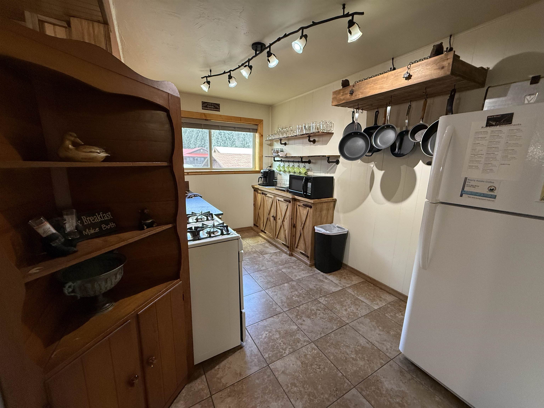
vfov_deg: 85.7
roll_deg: -1.1
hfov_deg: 102.1
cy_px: 204
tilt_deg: -11.6
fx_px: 220
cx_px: 272
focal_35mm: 14
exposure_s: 1/120
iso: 320
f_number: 2.2
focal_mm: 2.22
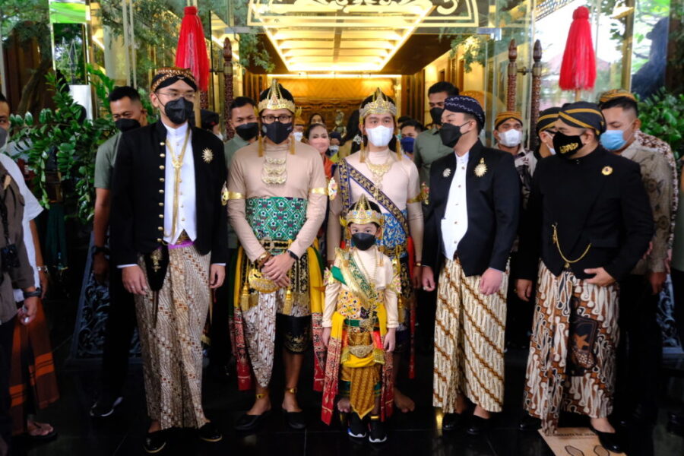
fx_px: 627
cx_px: 342
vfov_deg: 40.0
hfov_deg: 57.2
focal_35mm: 33
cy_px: 228
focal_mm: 21.9
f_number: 5
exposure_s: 1/80
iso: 6400
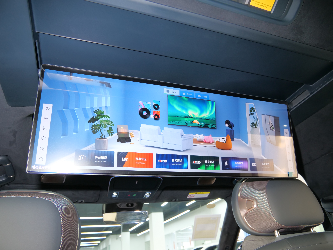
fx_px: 231
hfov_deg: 71.6
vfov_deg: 56.8
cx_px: 166
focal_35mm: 24
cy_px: 125
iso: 800
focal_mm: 12
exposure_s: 1/20
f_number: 4
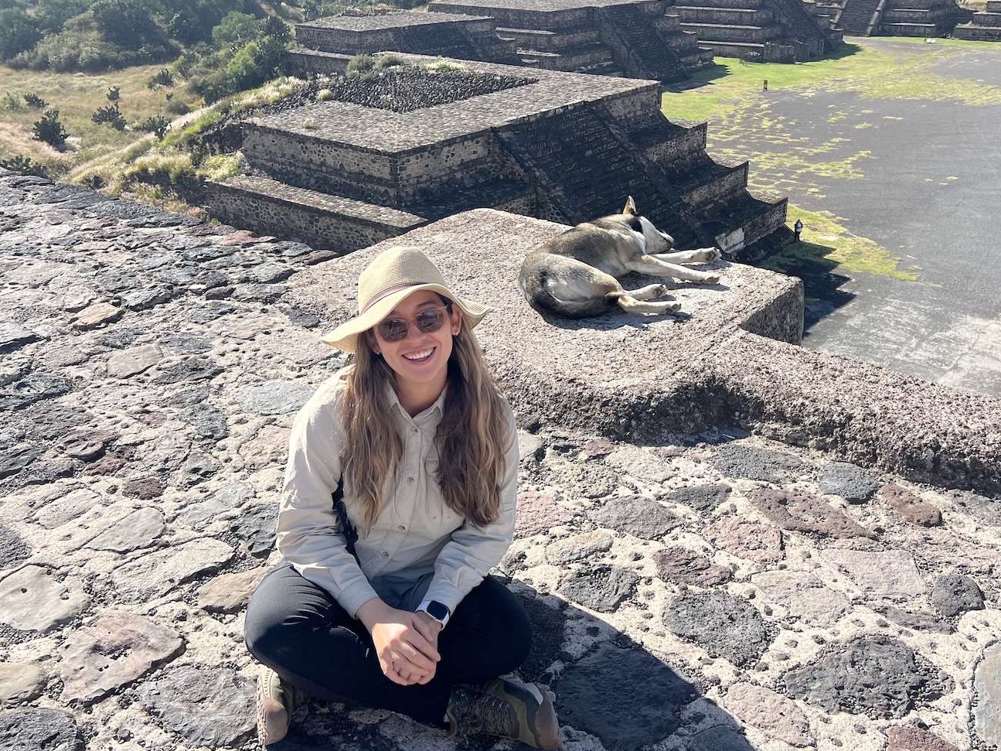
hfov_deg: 53.7
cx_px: 579
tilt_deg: -23.8
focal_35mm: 34
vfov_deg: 41.8
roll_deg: +0.5
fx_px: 983
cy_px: 343
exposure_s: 1/2841
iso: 50
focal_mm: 5.7
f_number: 1.5
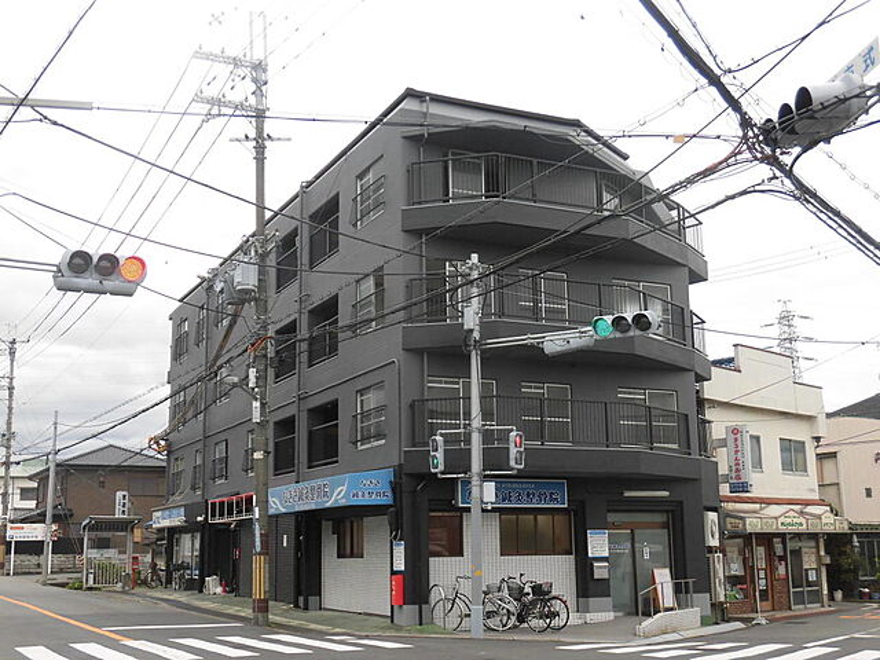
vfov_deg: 33.6
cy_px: 330
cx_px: 440
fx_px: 1093
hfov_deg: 43.9
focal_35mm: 43
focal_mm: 7.72
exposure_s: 1/200
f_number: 3.8
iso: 100
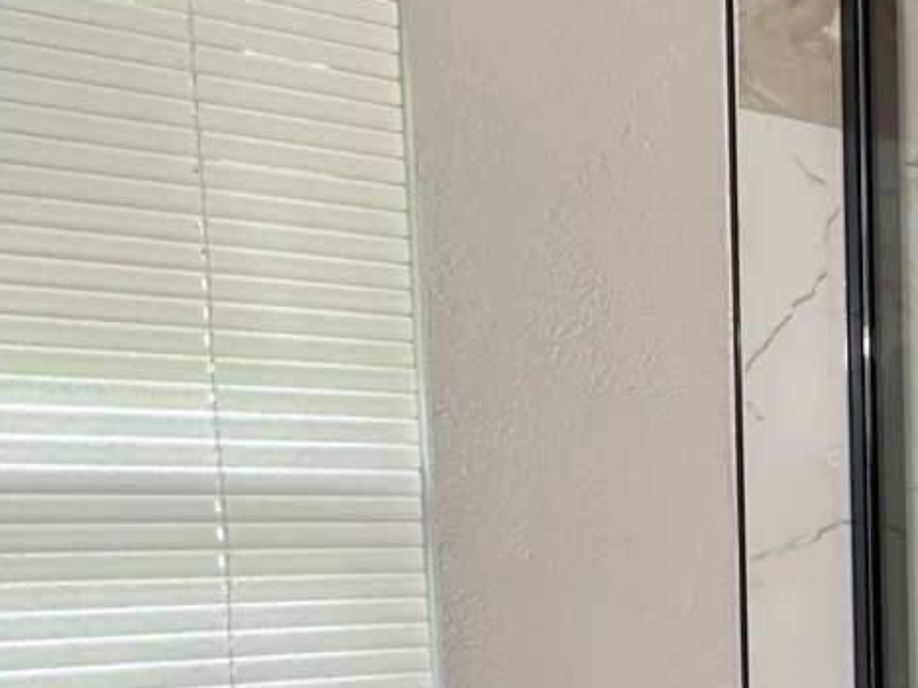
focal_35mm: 48
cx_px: 1457
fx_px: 1273
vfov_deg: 29.3
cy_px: 590
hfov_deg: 25.9
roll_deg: -1.8
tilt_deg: -3.8
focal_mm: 2.22
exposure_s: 1/60
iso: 200
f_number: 2.2
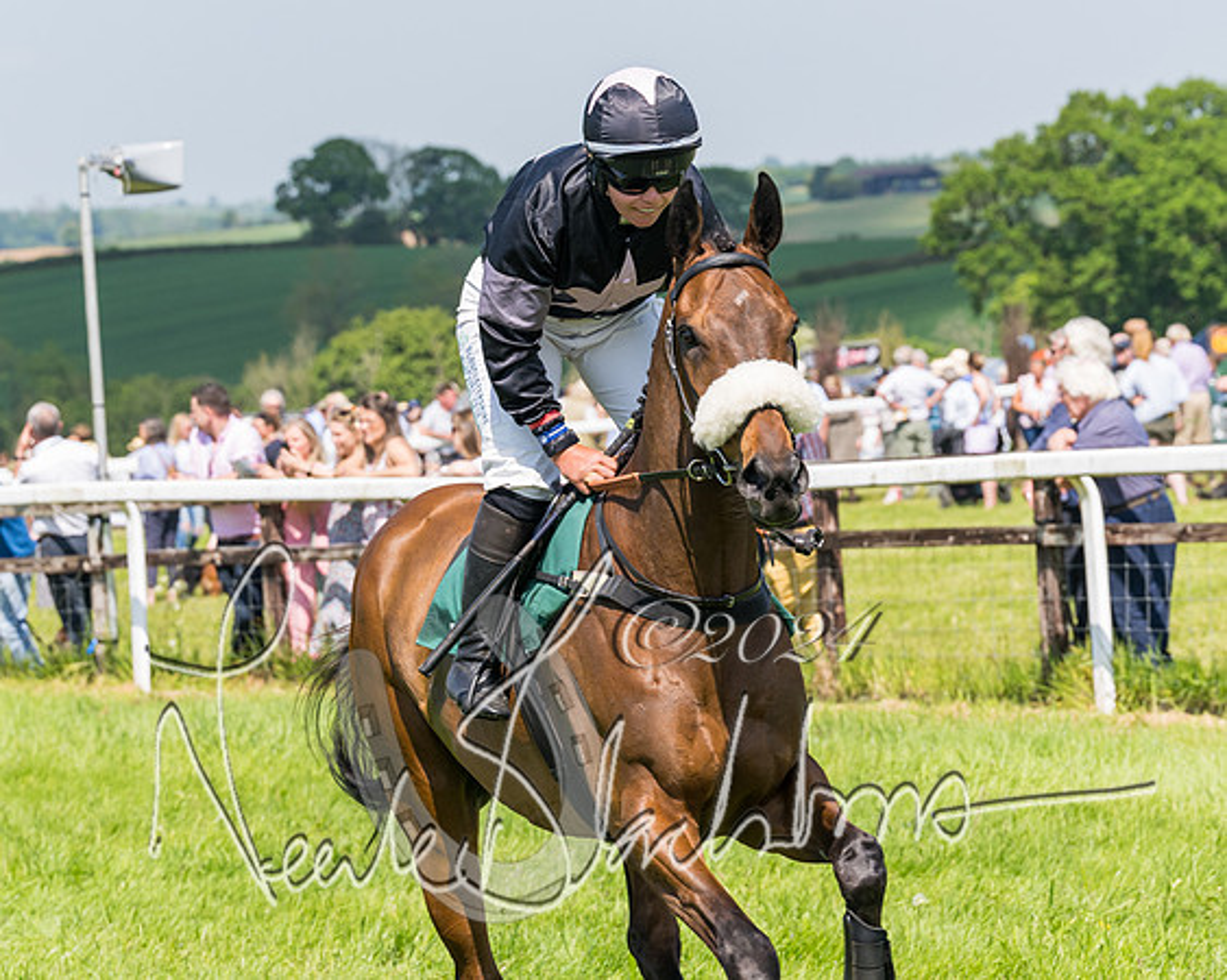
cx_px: 542
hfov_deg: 11.3
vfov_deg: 9.0
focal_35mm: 171
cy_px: 434
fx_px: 6206
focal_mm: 91
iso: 200
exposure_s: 1/1000
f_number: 5
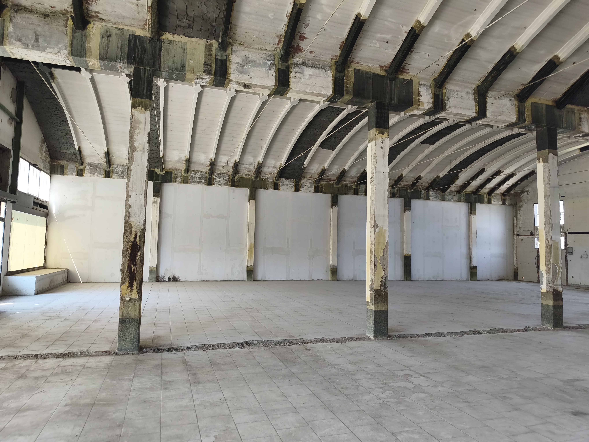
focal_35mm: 23
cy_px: 221
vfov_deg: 58.9
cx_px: 294
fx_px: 391
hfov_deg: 73.9
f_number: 1.7
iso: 250
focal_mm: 6.06
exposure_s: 1/100
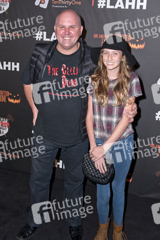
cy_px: 120
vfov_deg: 58.7
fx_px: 213
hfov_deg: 41.1
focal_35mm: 32
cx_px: 80
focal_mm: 32
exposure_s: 1/400
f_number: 4.5
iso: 400
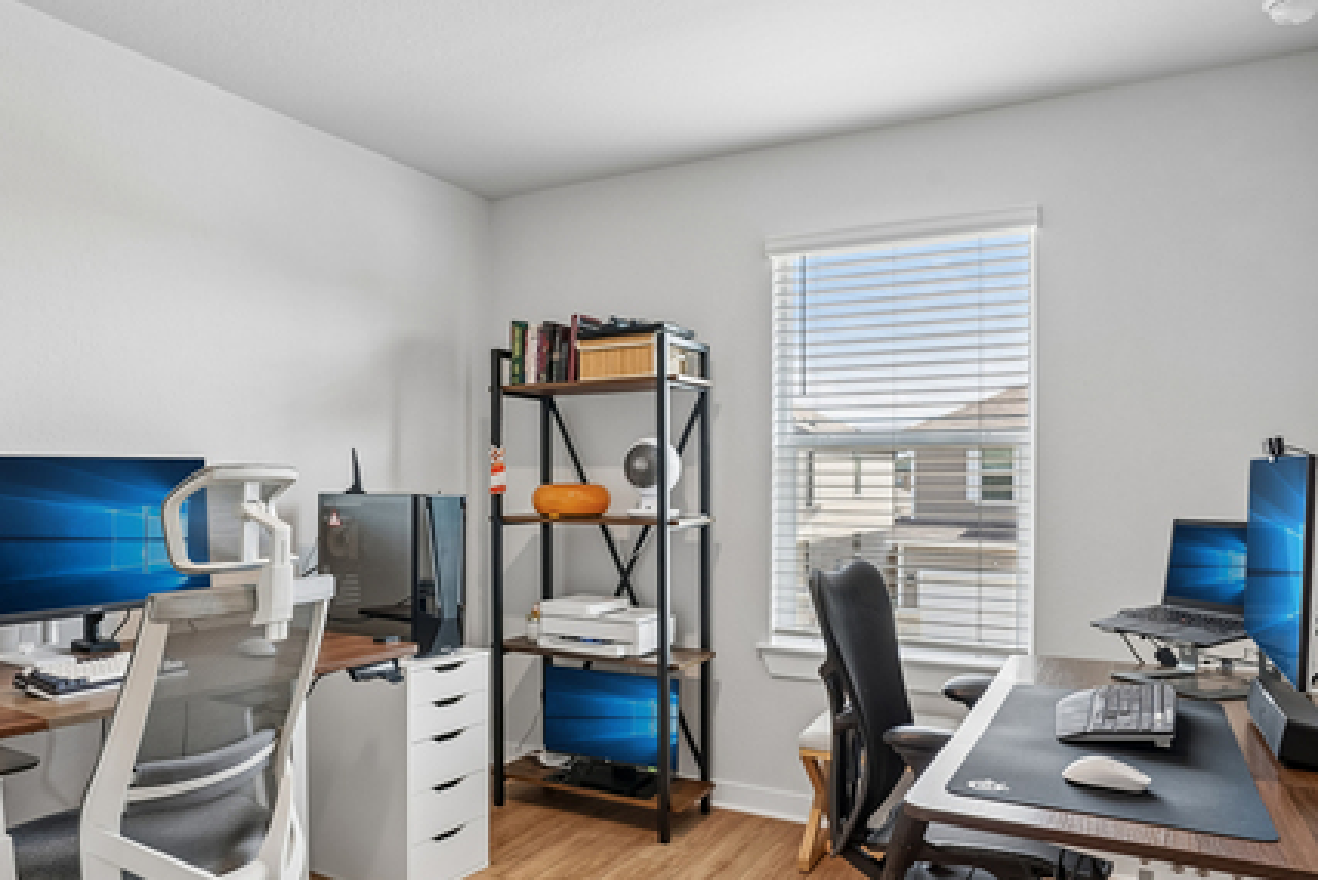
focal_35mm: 24
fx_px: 879
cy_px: 489
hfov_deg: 73.5
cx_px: 593
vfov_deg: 53.1
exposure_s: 1/20
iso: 400
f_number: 9
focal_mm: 16
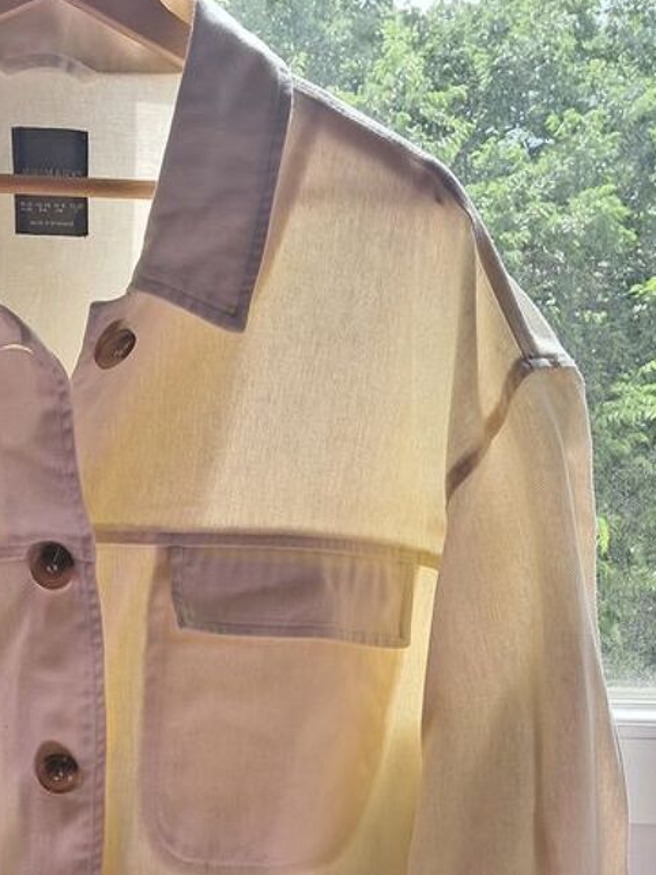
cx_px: -8
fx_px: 1415
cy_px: 658
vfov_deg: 33.7
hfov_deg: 24.8
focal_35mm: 56
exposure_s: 1/177
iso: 50
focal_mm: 4
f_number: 1.8
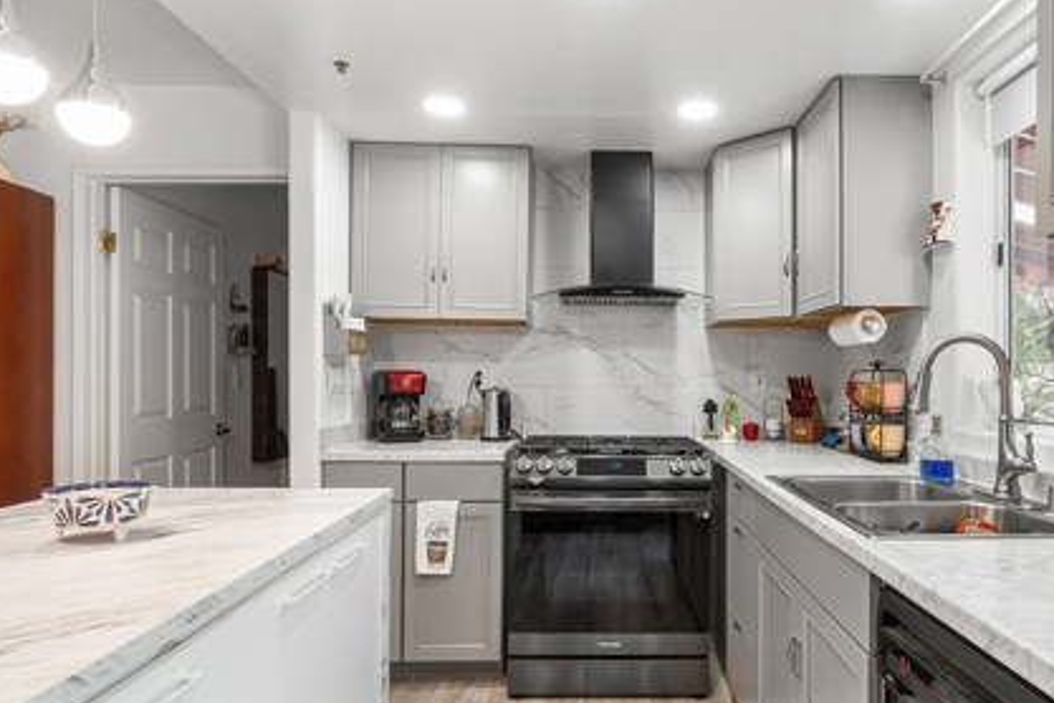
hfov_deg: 75.2
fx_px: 673
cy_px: 387
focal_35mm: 23
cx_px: 637
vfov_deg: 55.0
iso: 400
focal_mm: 10
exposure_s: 1/13
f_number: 7.1
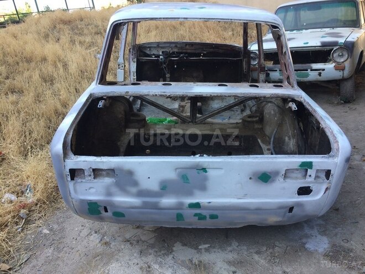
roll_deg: +11.4
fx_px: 306
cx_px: 182
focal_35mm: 29
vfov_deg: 48.2
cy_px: 137
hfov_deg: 61.7
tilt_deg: -15.4
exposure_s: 1/181
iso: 32
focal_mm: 4.15
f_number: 2.2
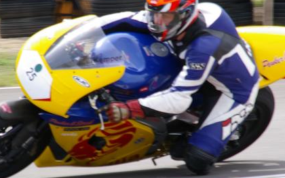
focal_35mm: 509
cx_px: 118
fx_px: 3952
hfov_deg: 4.1
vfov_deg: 2.6
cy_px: 108
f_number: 6.7
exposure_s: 1/350
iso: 200
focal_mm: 155
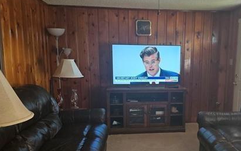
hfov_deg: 50.7
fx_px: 250
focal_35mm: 38
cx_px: 159
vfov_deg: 33.4
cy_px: 97
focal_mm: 5.4
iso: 200
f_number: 1.8
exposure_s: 1/120
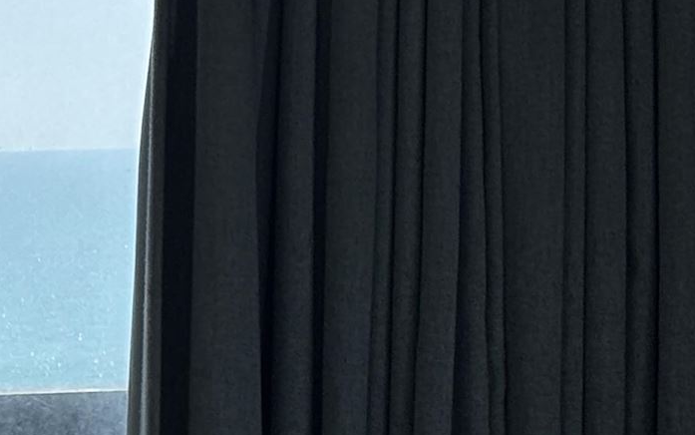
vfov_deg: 5.4
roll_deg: +1.5
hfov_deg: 8.2
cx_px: -721
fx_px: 4604
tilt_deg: -6.9
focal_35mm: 243
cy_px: 680
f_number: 1.6
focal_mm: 5.96
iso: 32
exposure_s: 1/2342
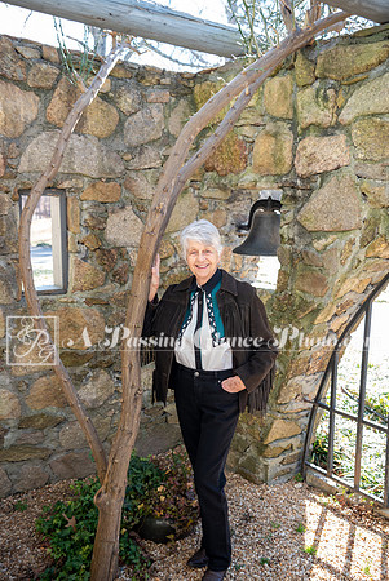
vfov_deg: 53.1
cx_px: 194
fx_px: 582
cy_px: 290
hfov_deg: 37.0
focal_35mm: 36
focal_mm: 36
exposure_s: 1/160
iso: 400
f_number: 4
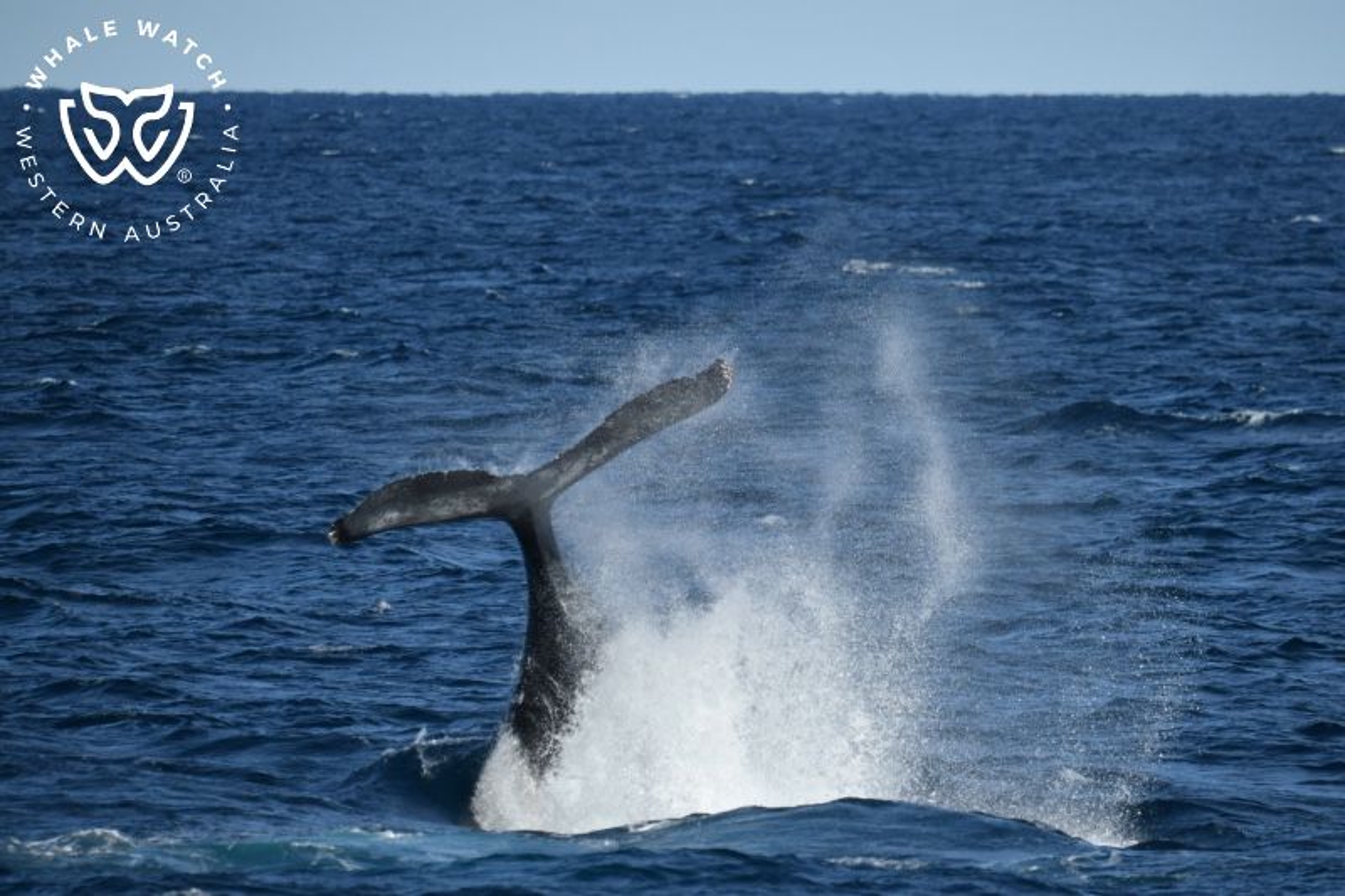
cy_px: 448
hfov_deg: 4.9
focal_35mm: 420
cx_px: 672
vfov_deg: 3.3
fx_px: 15687
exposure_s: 1/8000
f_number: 6
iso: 900
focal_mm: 420
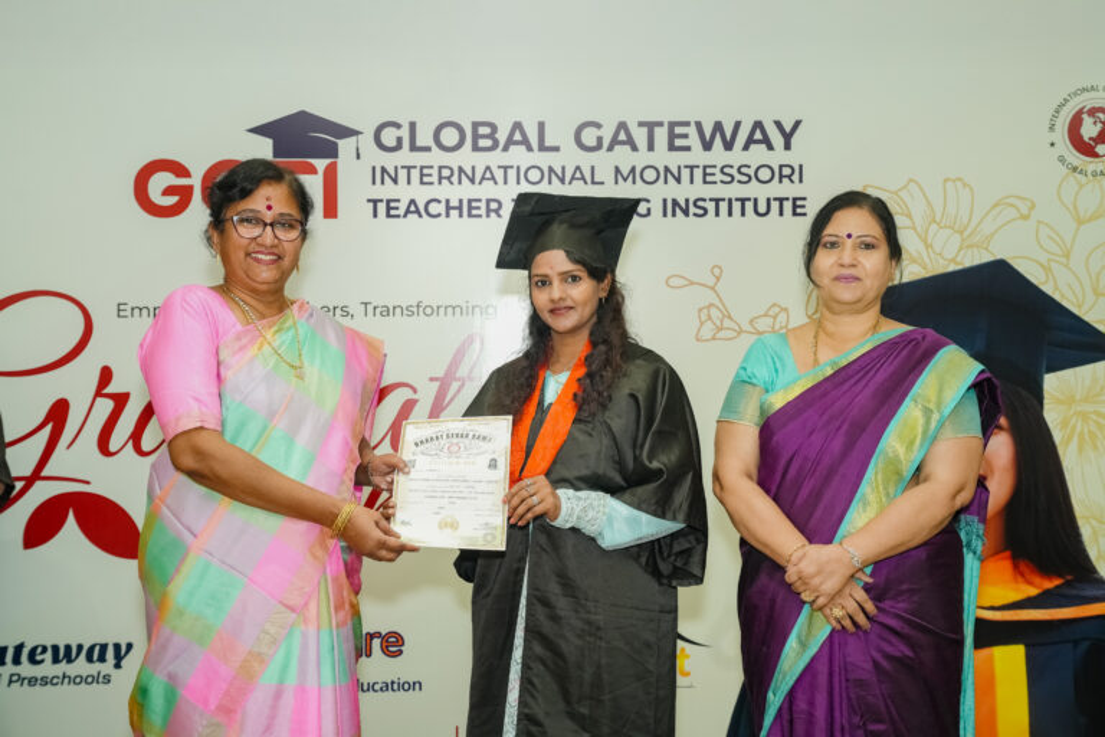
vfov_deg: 24.2
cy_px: 368
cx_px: 552
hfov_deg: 35.6
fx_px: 1719
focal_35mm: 56
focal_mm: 56
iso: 1000
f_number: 5.6
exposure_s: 1/125
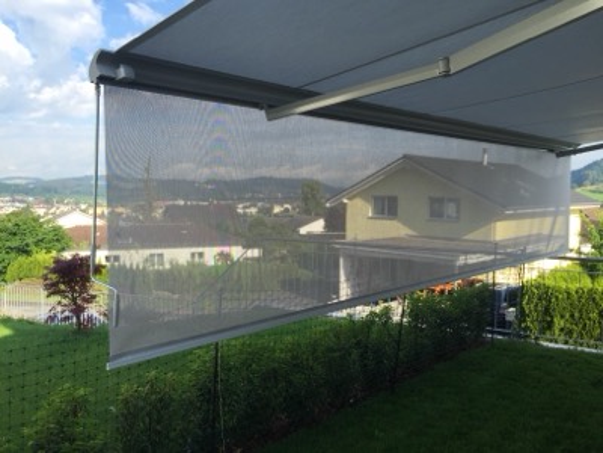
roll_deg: -0.4
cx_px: 302
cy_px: 226
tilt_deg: -3.3
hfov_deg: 61.7
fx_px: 505
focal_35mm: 29
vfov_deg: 48.2
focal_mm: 4.15
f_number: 2.2
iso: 32
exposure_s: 1/791
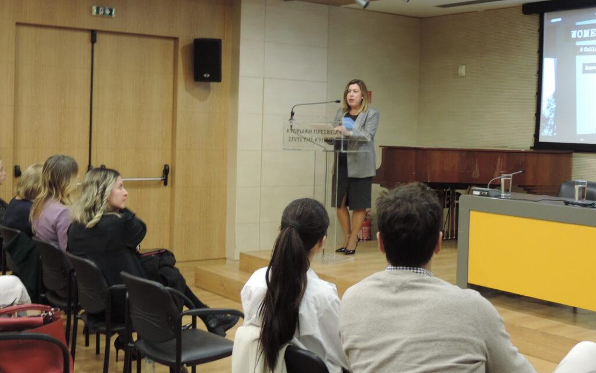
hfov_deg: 40.3
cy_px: 158
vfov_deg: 25.8
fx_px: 812
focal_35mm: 50
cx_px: 298
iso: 400
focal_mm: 8.3
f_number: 3.5
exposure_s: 1/13
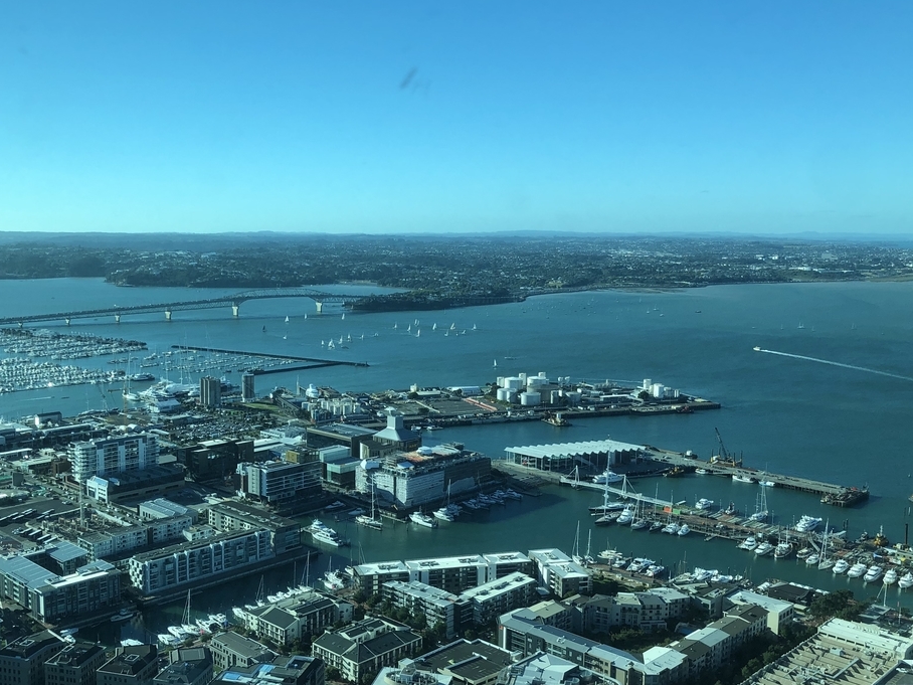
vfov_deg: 38.6
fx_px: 976
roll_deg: -0.4
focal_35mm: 37
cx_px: 372
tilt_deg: -6.9
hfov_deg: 49.9
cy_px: 365
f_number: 1.8
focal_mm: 4
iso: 20
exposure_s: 1/941
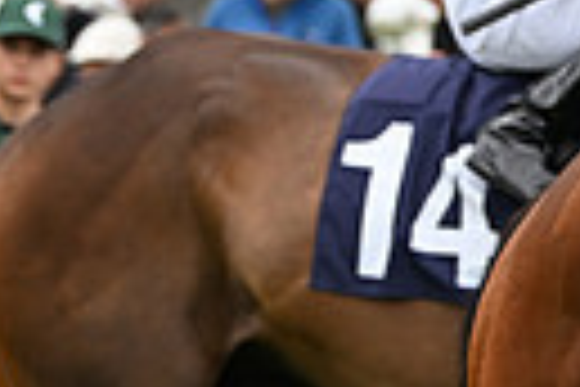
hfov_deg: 4.6
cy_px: 106
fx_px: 7104
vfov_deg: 3.1
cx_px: 1214
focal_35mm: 441
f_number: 4.5
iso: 800
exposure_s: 1/500
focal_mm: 98
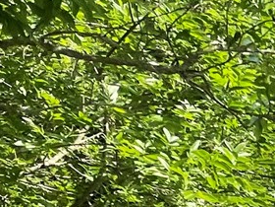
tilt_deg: -5.9
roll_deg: +7.2
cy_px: 431
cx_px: 643
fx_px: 1509
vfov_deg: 7.5
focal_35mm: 190
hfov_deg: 9.4
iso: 32
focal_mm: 4.2
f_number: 1.6
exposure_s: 1/1052
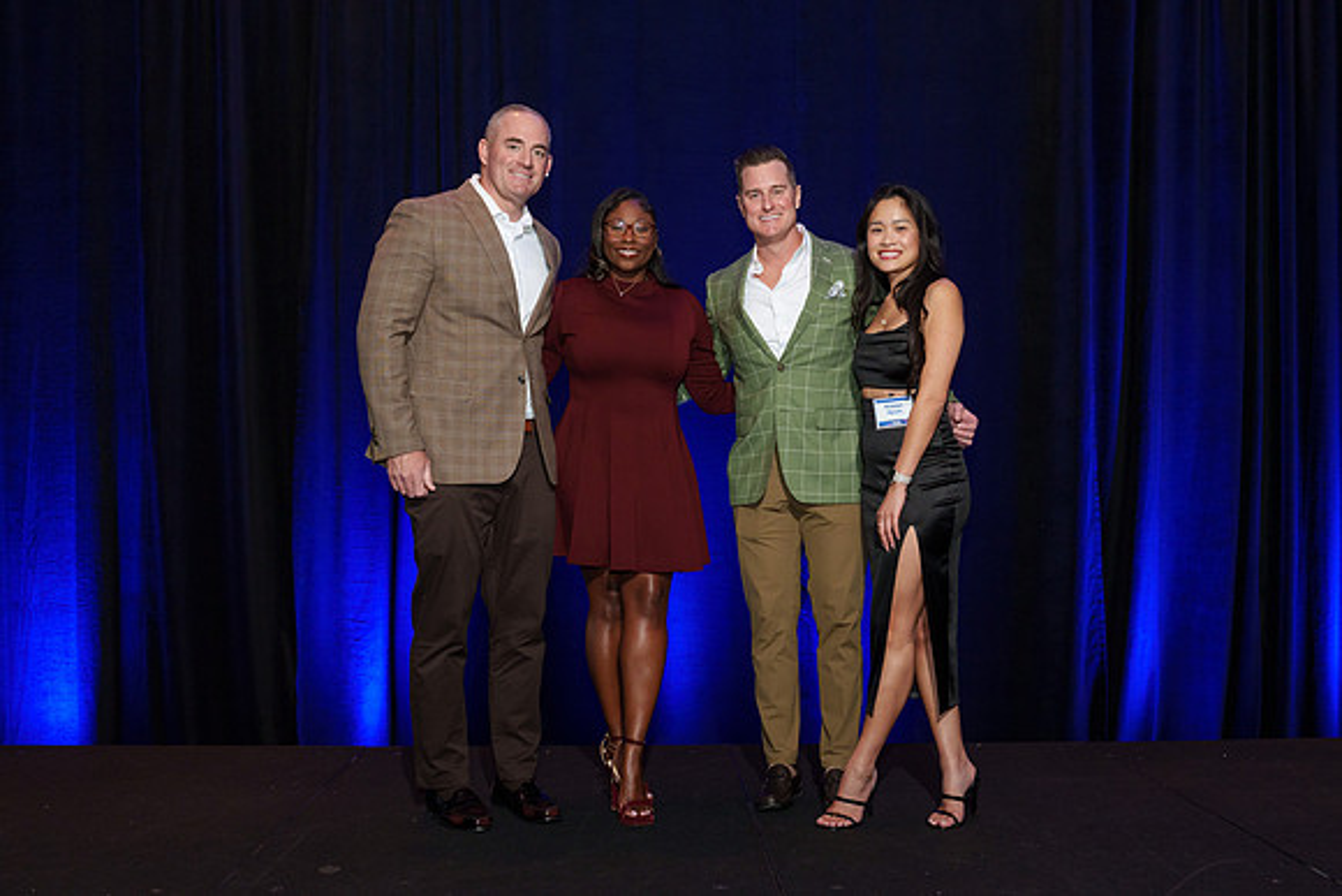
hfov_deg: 51.9
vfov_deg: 36.0
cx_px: 671
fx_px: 1380
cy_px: 448
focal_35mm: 37
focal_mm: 37
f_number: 5
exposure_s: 1/80
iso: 1000
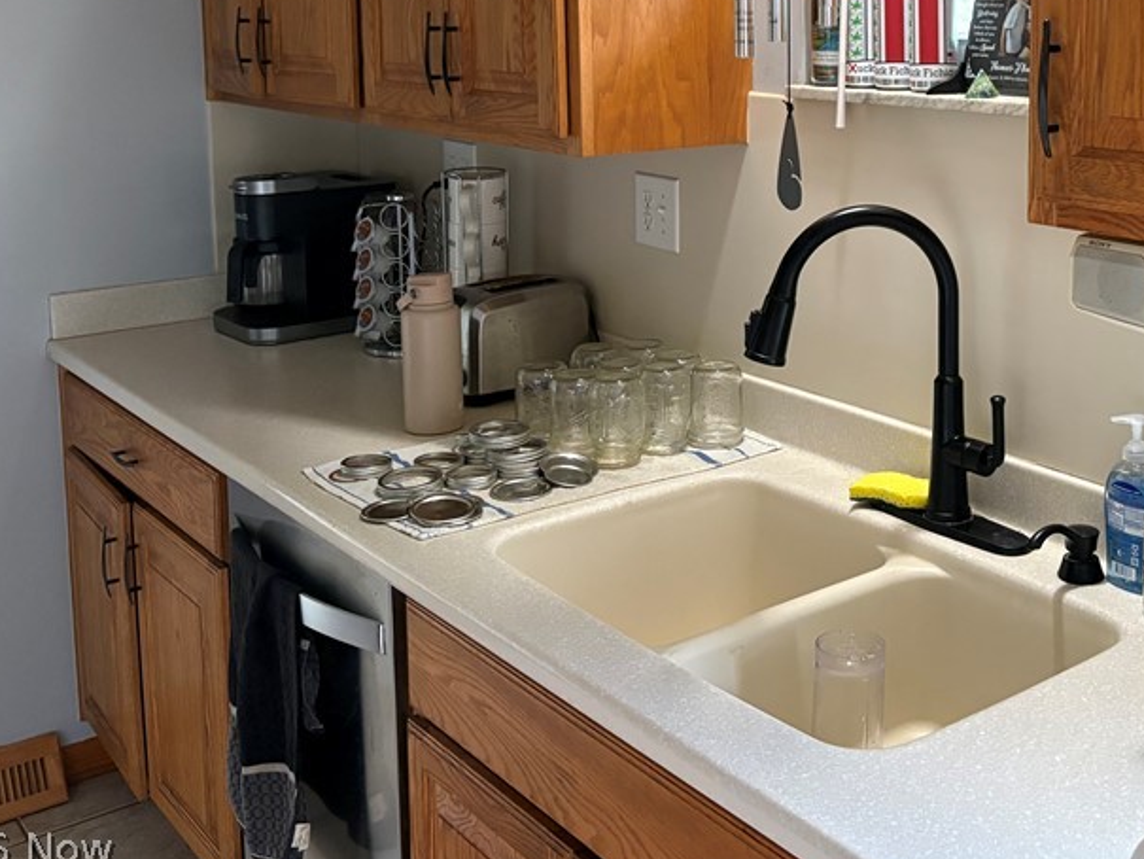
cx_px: 885
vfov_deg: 31.9
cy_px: 153
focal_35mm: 44
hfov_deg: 41.4
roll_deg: +0.2
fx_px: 1454
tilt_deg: -5.2
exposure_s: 1/50
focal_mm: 5.96
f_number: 1.6
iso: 320
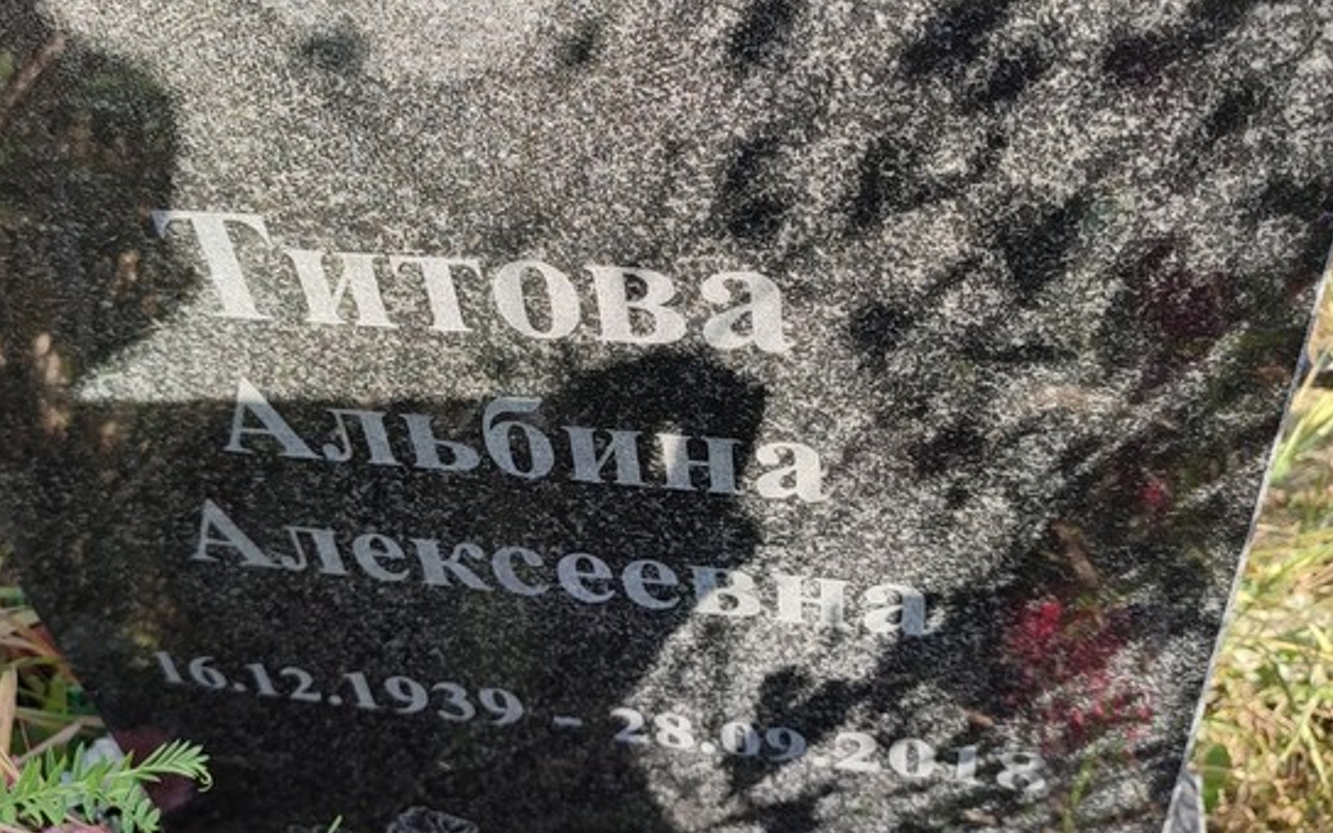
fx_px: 1417
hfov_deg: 50.3
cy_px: 353
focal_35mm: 39
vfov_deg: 32.7
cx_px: 610
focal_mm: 6.04
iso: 50
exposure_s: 1/212
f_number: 1.9
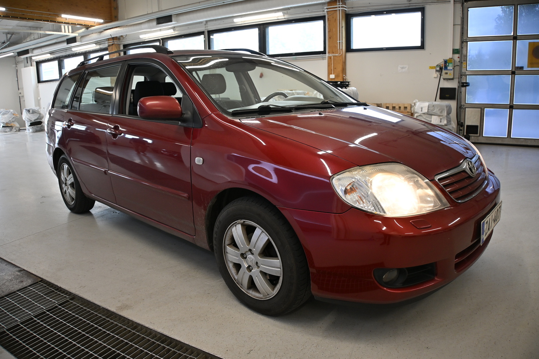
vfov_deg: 29.4
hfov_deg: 43.0
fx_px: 685
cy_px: 180
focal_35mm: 46
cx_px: 270
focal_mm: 30.5
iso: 400
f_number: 4.8
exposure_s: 1/160
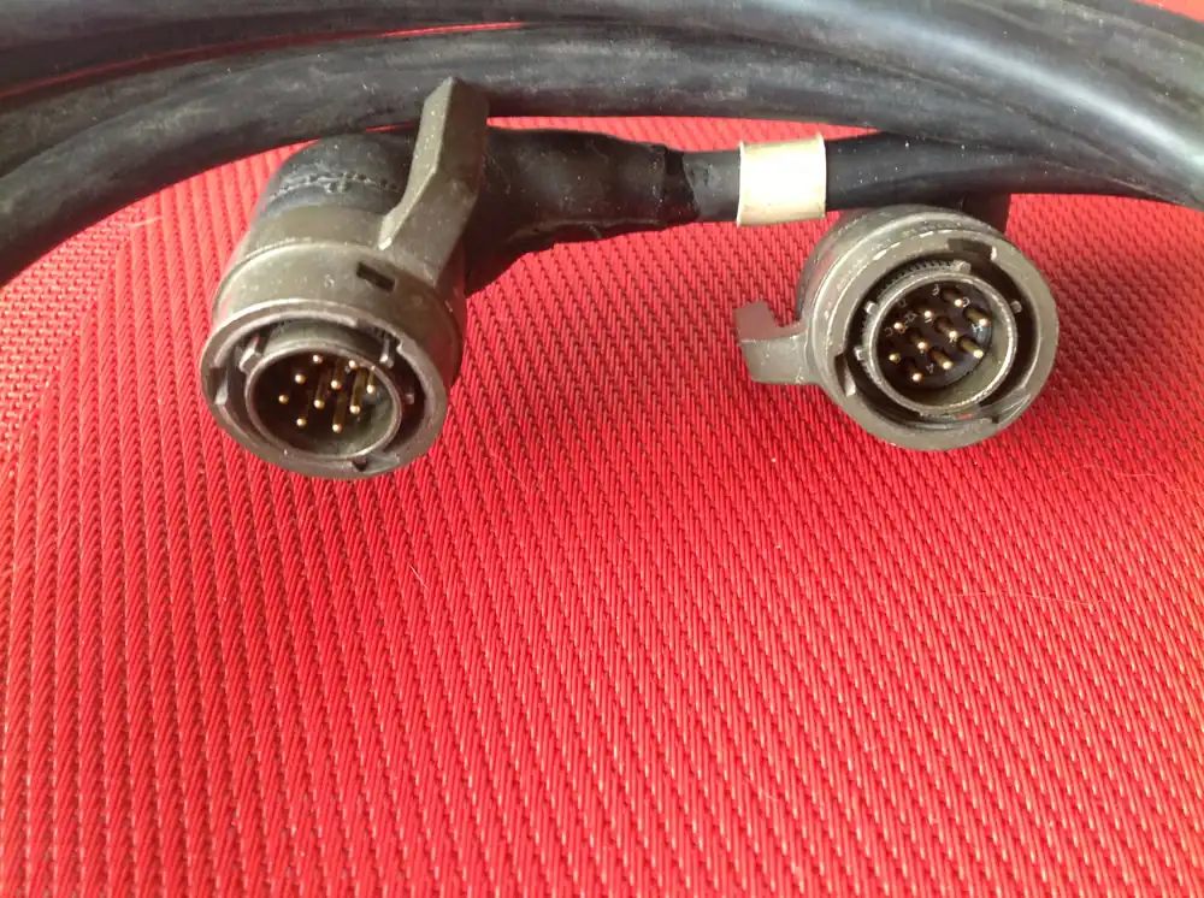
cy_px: 449
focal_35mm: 35
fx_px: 1215
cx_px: 602
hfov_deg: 52.7
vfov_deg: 40.6
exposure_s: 1/15
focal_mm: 4.28
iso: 125
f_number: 2.4
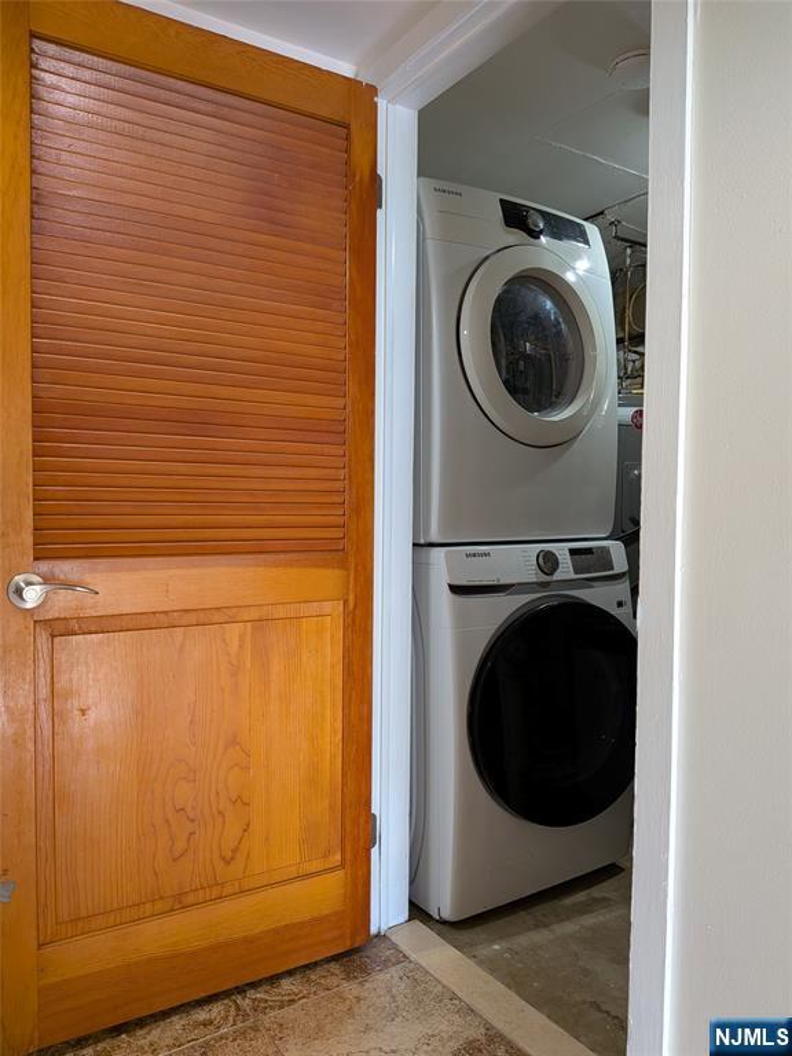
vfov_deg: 71.6
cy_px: 528
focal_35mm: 24
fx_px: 732
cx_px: 396
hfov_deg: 56.8
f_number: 1.7
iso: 132
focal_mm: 4.53
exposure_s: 1/40
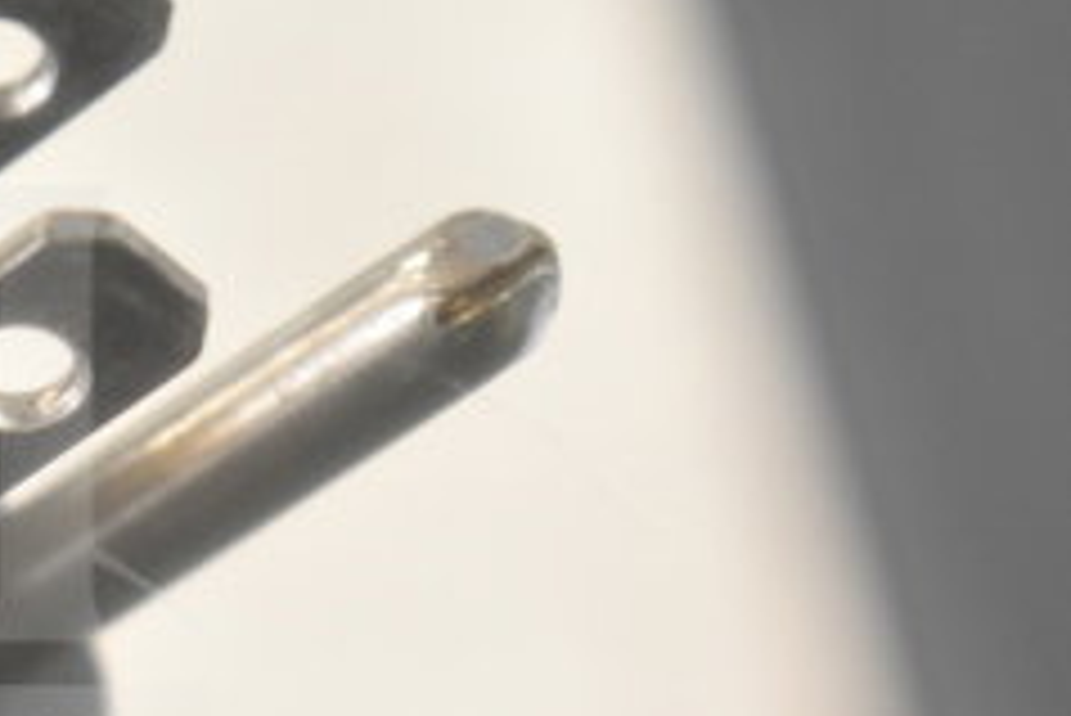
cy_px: 543
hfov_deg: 9.6
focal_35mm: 211
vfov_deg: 6.5
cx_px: -297
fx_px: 6289
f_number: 5.6
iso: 1400
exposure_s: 1/100
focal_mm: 55
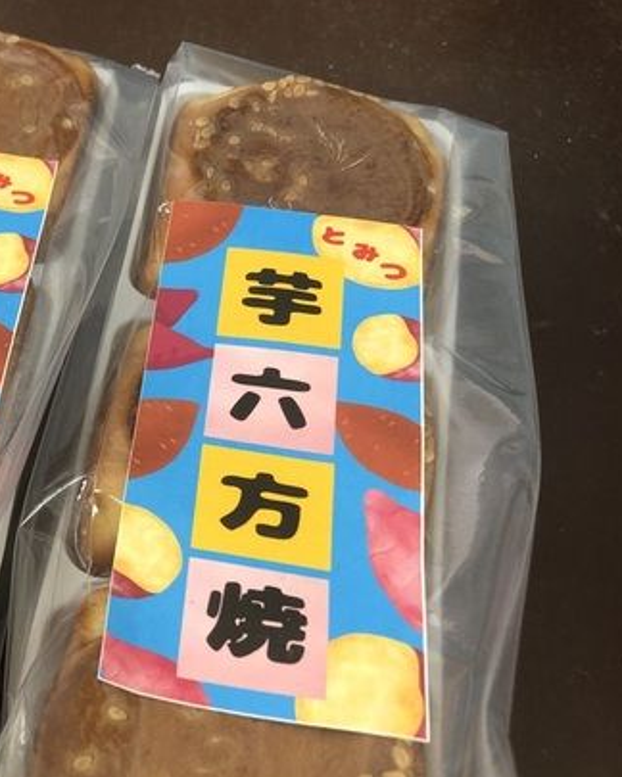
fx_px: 1266
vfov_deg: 34.1
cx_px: 3
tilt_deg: -47.9
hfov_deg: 26.2
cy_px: 396
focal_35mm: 55
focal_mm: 3.99
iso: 40
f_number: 1.8
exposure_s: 1/20
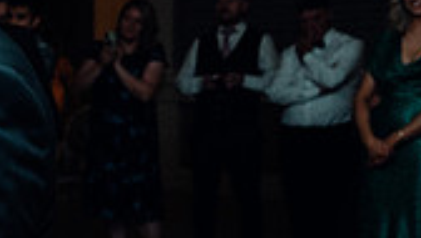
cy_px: 247
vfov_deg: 12.7
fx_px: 1051
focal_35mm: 94
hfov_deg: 19.8
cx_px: -203
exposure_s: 1/160
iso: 2500
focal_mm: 26
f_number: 3.5
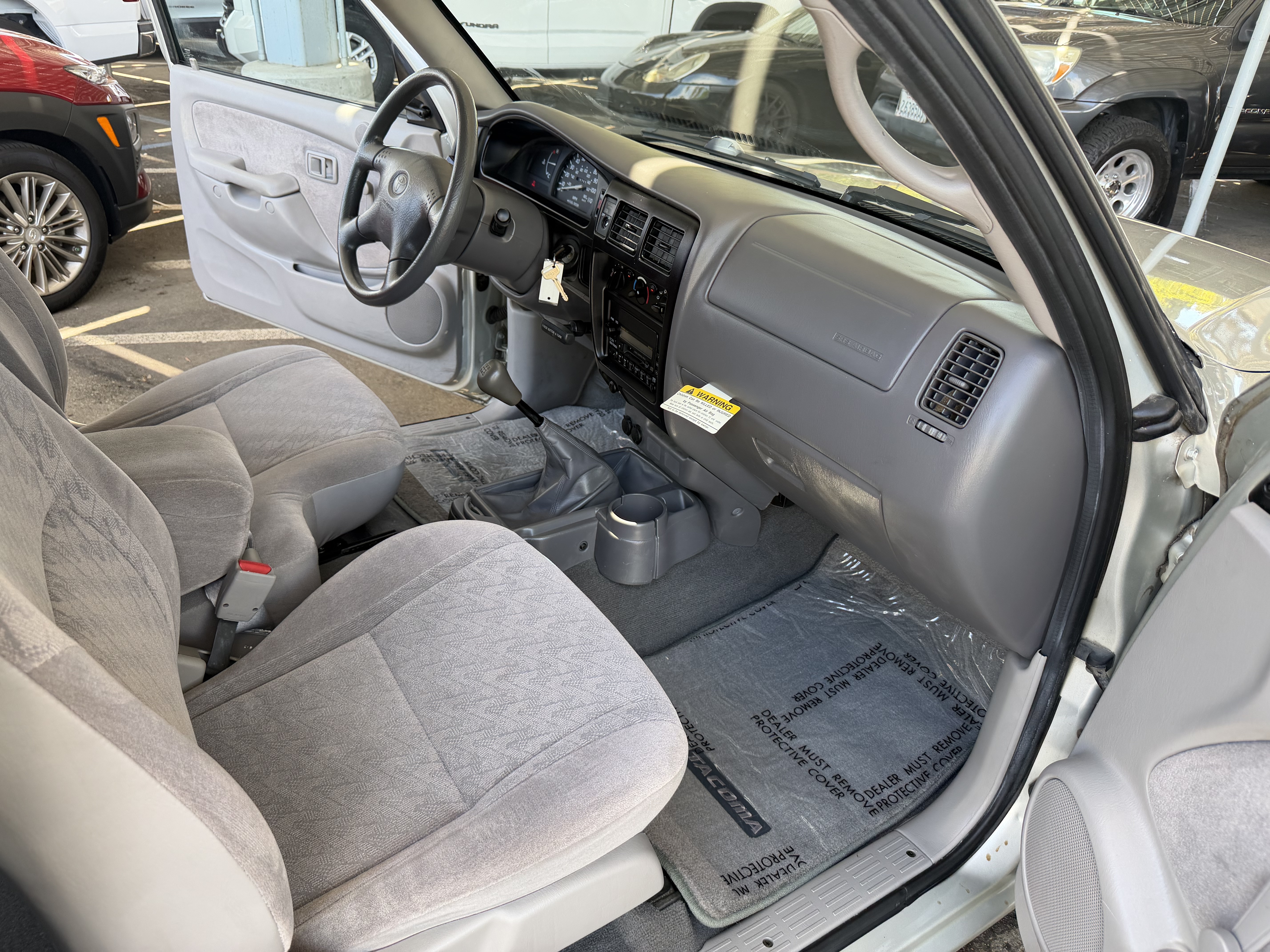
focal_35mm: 24
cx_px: 635
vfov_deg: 56.8
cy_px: 476
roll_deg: -2.3
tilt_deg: -28.1
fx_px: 881
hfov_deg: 71.6
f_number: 1.78
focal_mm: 6.76
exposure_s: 1/121
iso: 100
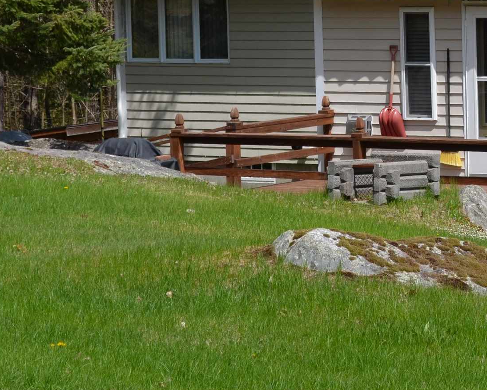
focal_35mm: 197
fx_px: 2839
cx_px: 636
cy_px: -14
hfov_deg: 9.6
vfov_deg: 7.8
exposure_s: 1/320
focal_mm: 50
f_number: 9
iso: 100
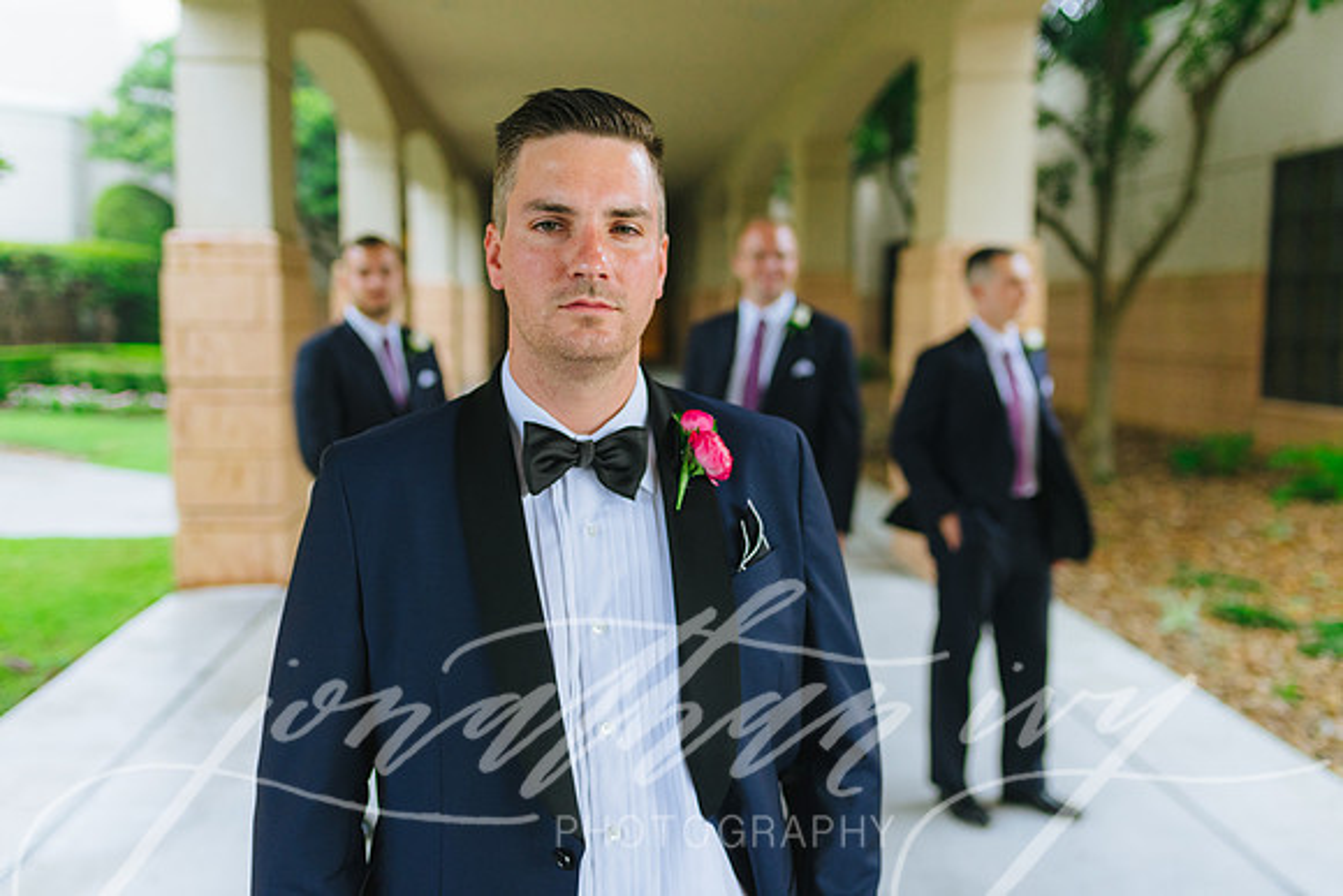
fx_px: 1306
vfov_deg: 37.9
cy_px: 448
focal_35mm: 35
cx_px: 672
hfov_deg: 54.4
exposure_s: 1/320
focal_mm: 35
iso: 800
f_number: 2.2
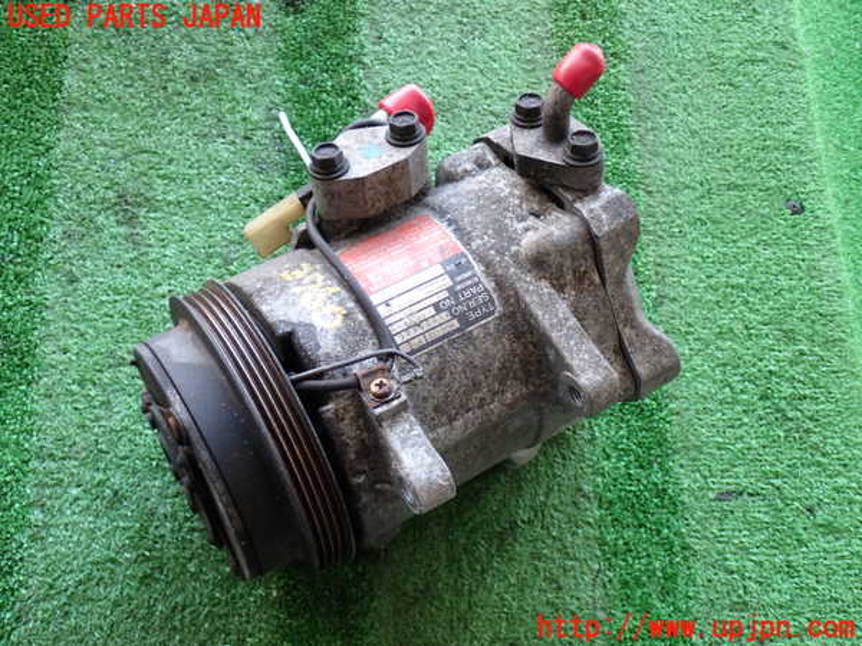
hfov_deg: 45.8
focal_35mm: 41
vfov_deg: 35.1
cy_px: 323
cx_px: 431
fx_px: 1021
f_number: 2.8
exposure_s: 1/50
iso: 200
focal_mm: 7.31
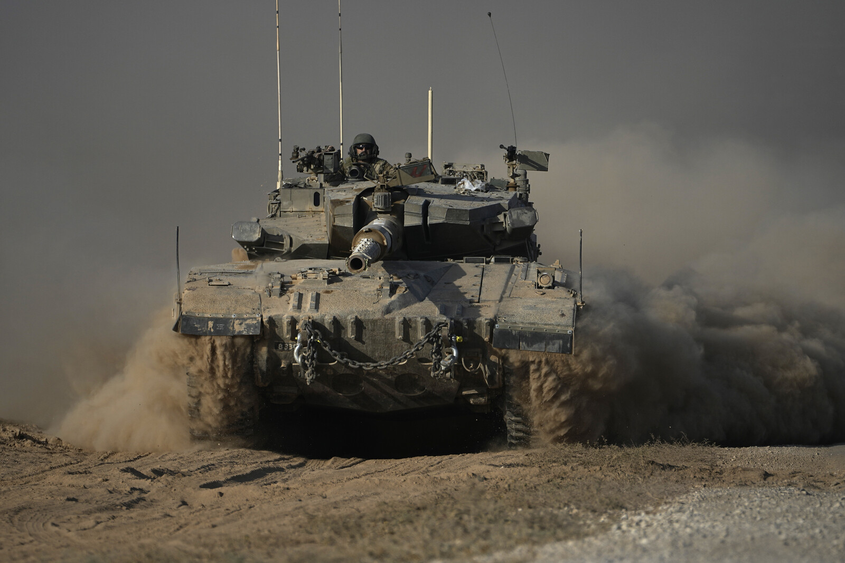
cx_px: 422
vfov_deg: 2.4
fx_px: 13239
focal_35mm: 564
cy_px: 282
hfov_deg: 3.7
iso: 125
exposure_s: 1/2000
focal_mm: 376
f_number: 6.3
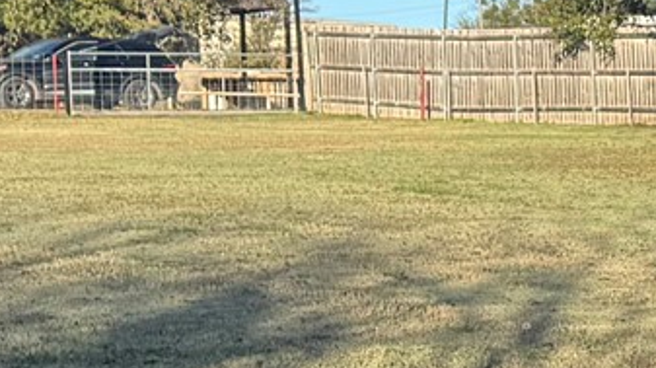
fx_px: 2764
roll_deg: +0.4
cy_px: 376
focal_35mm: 159
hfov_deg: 12.2
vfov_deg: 7.6
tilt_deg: -4.1
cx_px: 1267
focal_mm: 6.76
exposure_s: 1/3096
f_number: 1.78
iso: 80
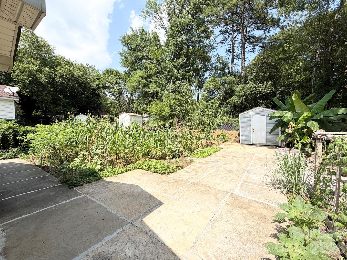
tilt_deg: -1.3
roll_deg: +1.3
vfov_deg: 85.7
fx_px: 140
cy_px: 130
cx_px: 174
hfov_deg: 102.1
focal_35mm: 14
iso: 25
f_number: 2.2
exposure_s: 1/770
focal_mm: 2.22
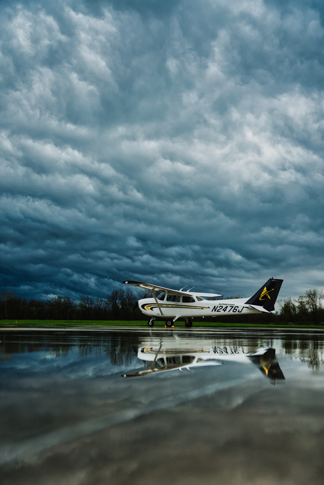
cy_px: 242
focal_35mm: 44
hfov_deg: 30.4
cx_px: 162
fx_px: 597
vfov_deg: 44.2
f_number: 2.8
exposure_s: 1/1250
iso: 1250
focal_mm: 44.3
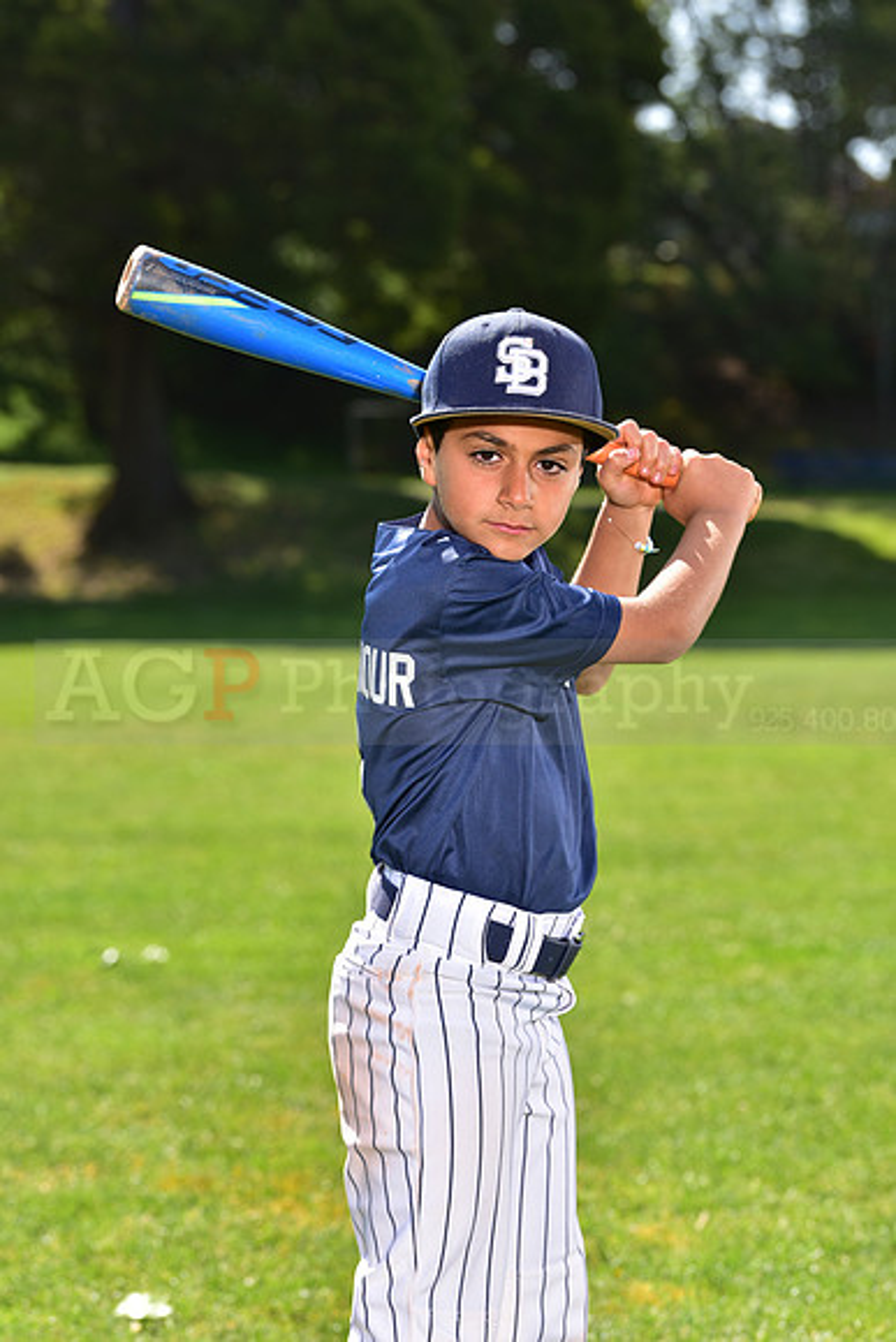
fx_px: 4179
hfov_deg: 12.2
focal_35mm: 112
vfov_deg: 18.3
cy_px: 671
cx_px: 448
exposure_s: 1/250
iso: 100
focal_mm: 112
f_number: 5.6
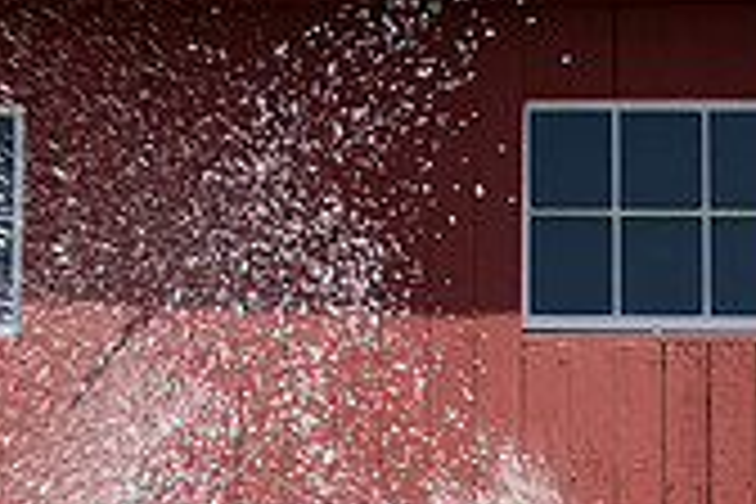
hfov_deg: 15.8
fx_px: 2730
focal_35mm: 130
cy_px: 776
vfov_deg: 10.2
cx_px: 392
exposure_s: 1/250
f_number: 5.6
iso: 100
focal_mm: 25
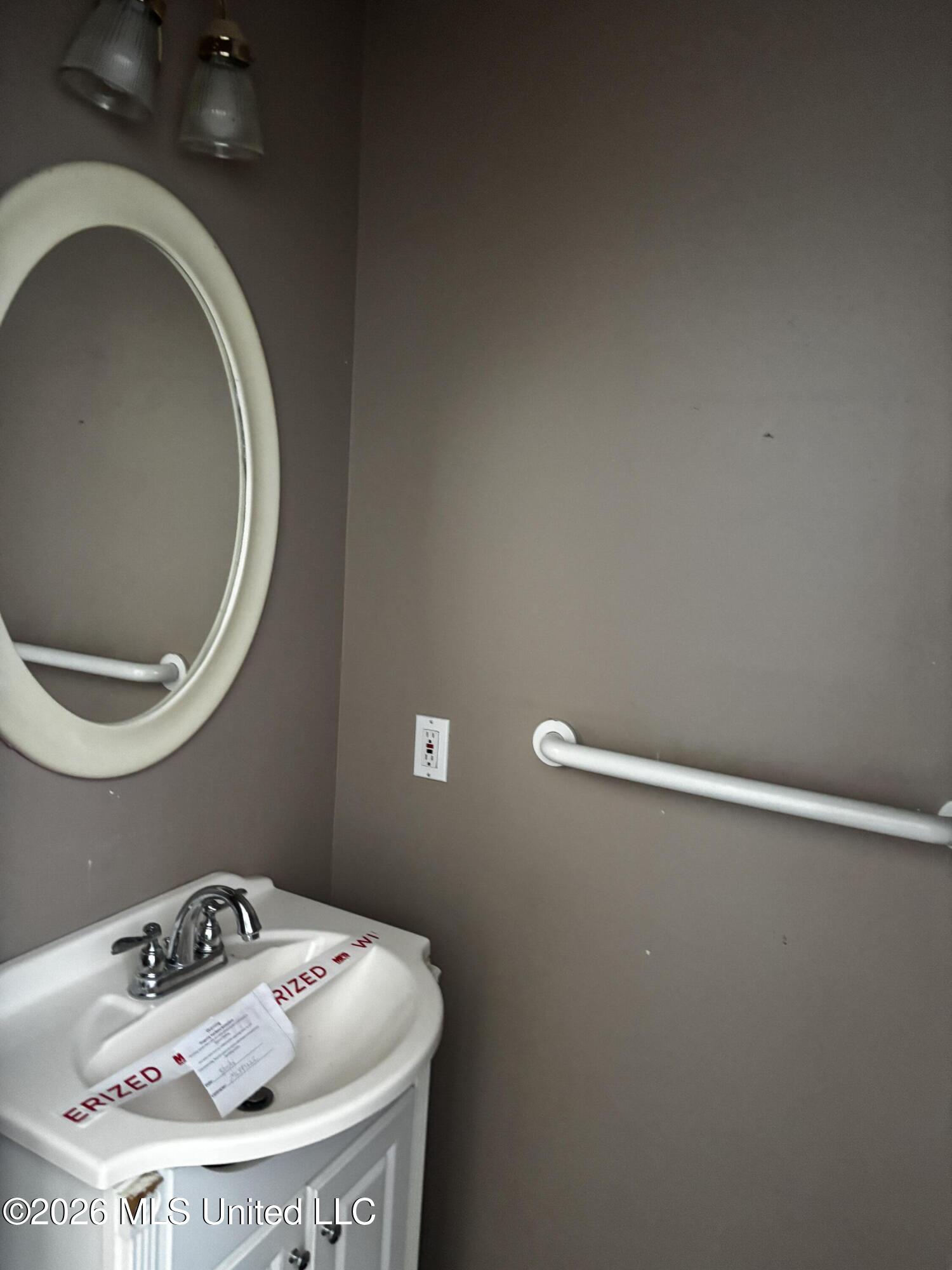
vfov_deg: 67.3
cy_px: 635
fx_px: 953
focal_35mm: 26
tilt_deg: -7.5
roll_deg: -4.6
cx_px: 476
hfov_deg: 53.1
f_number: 1.6
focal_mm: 5.96
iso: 640
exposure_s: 1/40
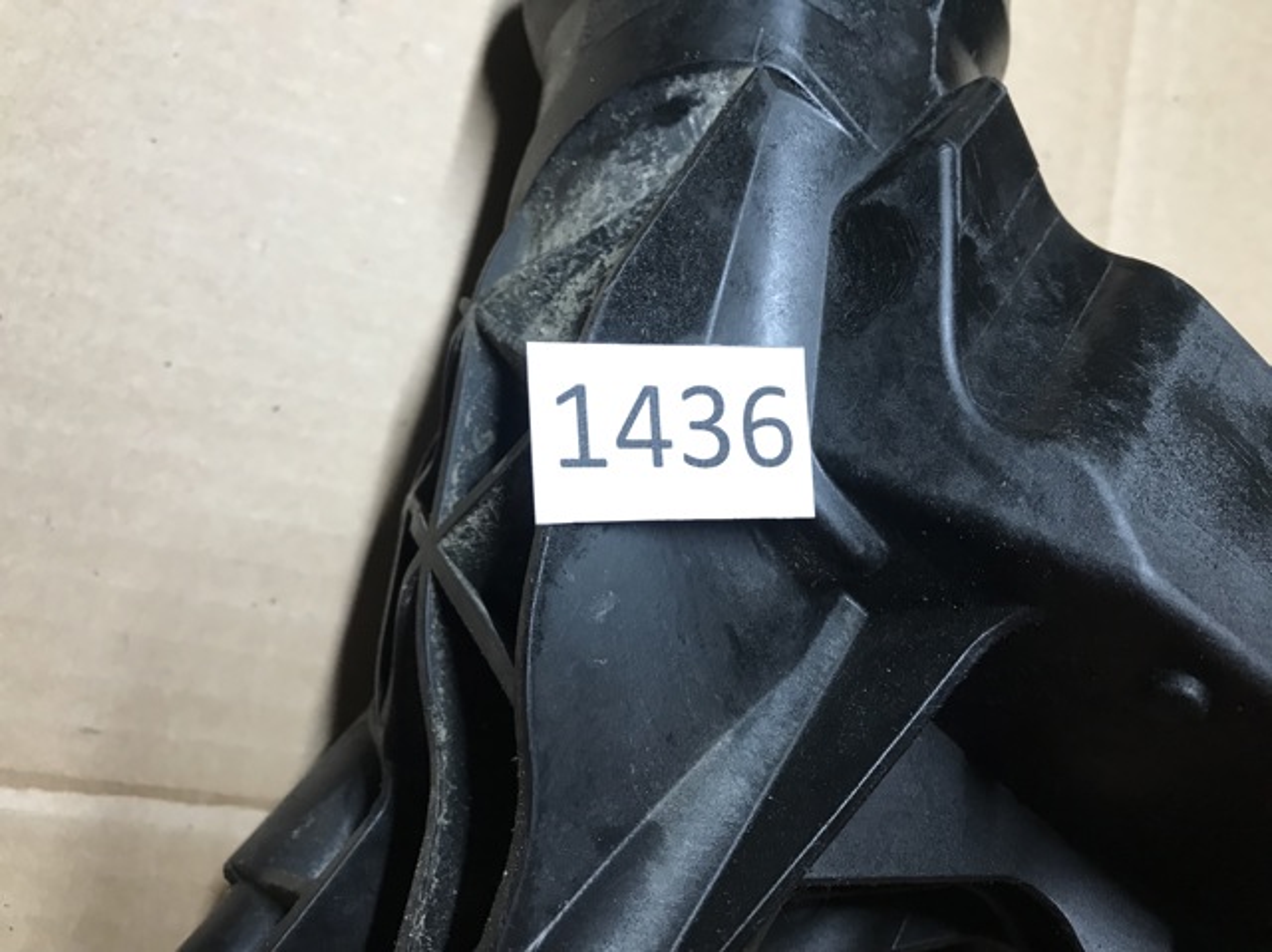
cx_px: 636
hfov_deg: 63.5
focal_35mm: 28
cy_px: 476
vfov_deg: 49.7
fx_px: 1028
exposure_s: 1/17
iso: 50
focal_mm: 3.99
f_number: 1.8
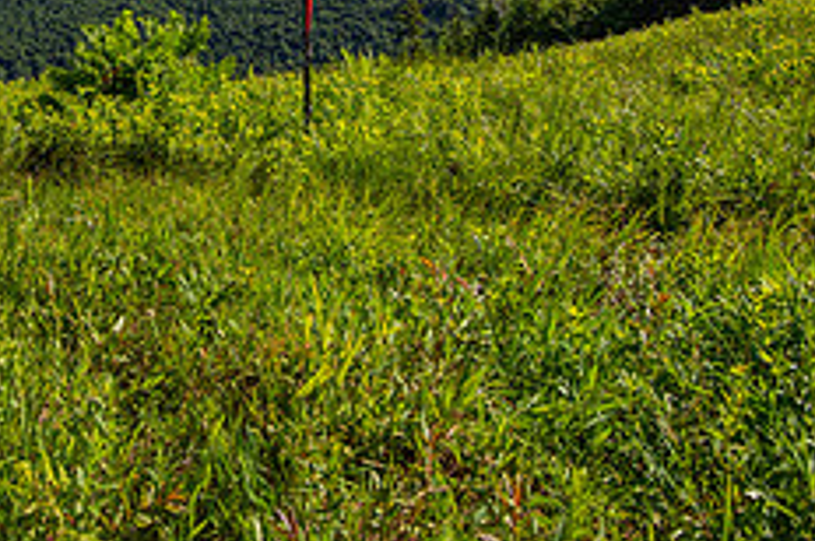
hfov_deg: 46.0
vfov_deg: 28.8
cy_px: -112
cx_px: 162
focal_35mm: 40
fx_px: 904
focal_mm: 16
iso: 100
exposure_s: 1/640
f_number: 5
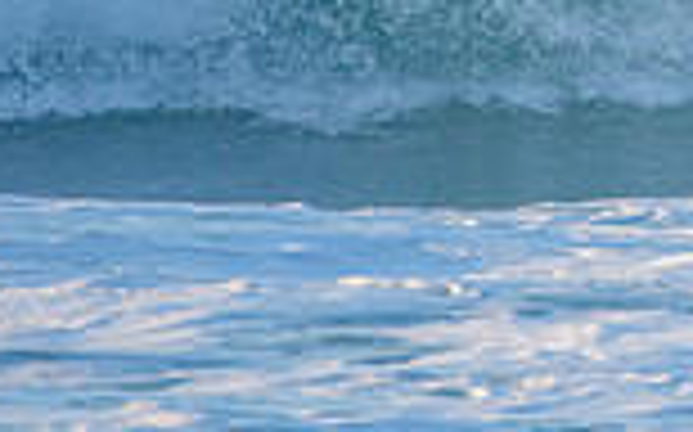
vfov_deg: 0.7
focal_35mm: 1922
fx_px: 36273
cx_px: 886
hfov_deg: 1.1
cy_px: -245
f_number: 5.6
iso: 360
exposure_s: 1/1250
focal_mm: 500
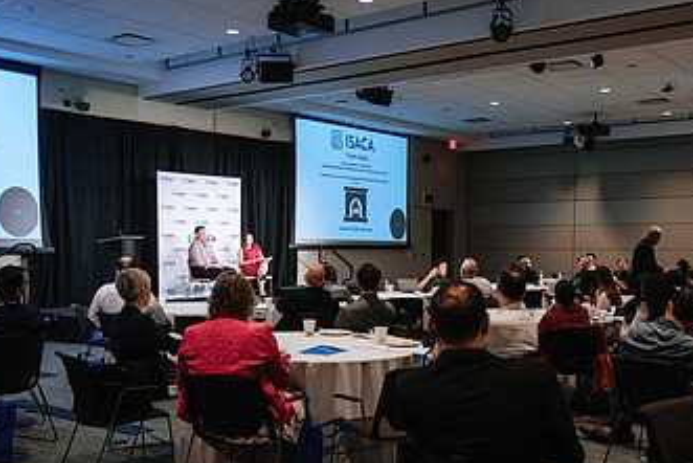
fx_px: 809
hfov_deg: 46.3
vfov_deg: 31.6
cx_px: 377
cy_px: 324
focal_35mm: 42
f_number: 2.8
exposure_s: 1/60
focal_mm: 16
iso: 800
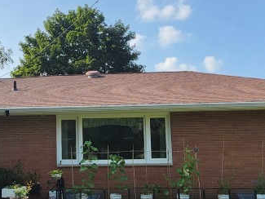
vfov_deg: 35.1
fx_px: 314
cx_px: 62
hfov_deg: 44.1
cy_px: 115
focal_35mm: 41
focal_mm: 2.2
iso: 50
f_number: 2.2
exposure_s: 1/1497
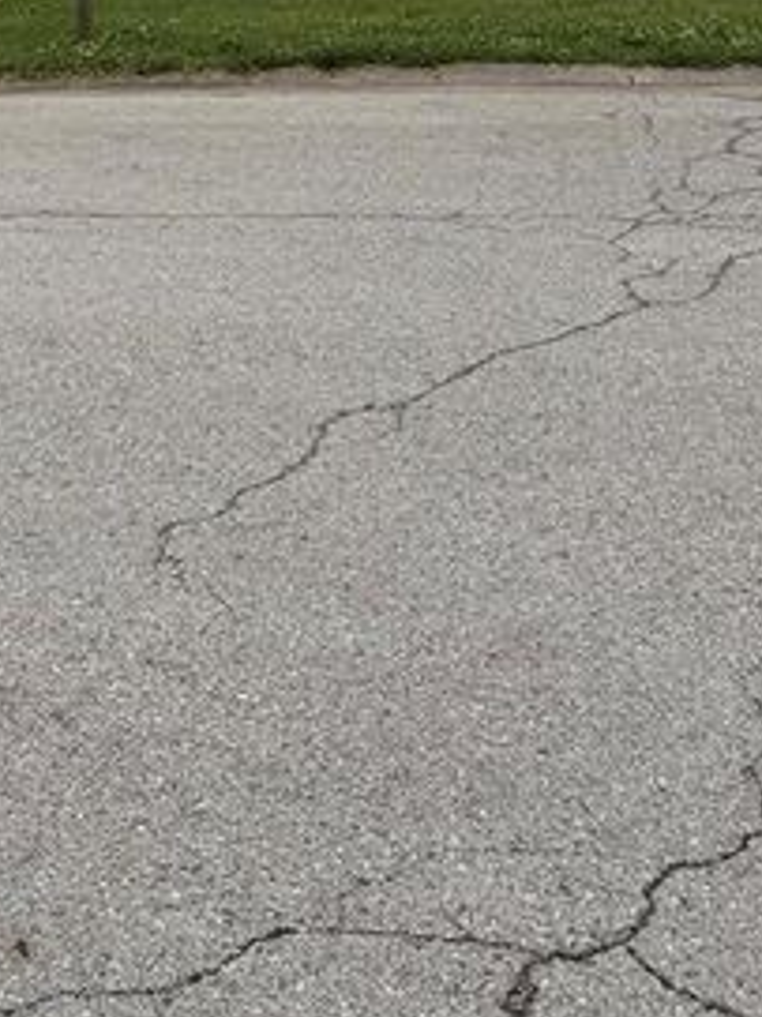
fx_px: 1880
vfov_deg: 27.4
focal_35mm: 64
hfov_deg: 22.2
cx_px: 38
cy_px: -141
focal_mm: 5.96
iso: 50
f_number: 1.6
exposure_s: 1/3623
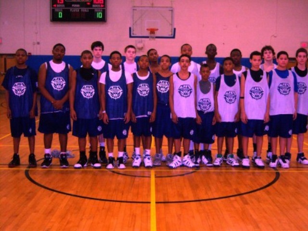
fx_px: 436
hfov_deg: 38.9
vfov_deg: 29.7
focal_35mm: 49
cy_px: 116
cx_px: 154
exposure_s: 1/60
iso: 160
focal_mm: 10.3
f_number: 3.4
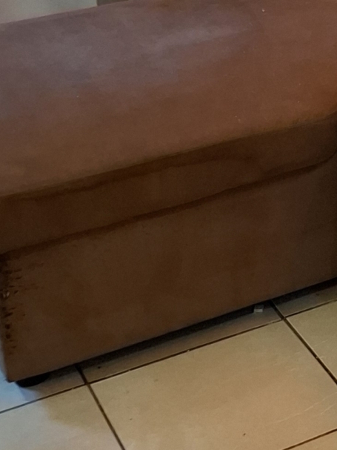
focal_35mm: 97
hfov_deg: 13.6
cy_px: -35
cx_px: 618
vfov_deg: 19.5
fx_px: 1260
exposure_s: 1/30
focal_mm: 5.54
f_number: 1.8
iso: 320
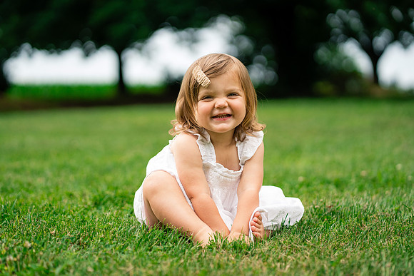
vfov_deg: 16.1
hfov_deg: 23.9
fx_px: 978
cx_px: 207
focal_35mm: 85
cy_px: 138
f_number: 2.5
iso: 400
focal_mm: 85
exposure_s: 1/2500
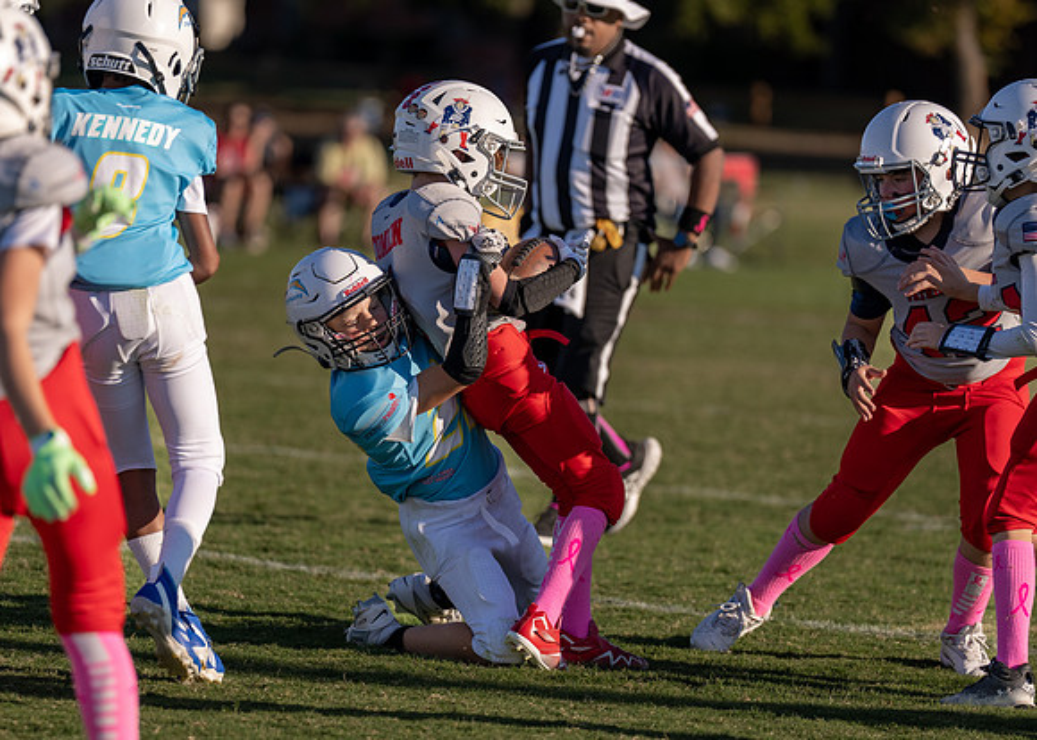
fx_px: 8796
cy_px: 381
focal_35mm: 299
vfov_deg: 4.8
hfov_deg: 6.7
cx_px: 471
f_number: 2.8
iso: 100
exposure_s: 1/2500
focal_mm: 200
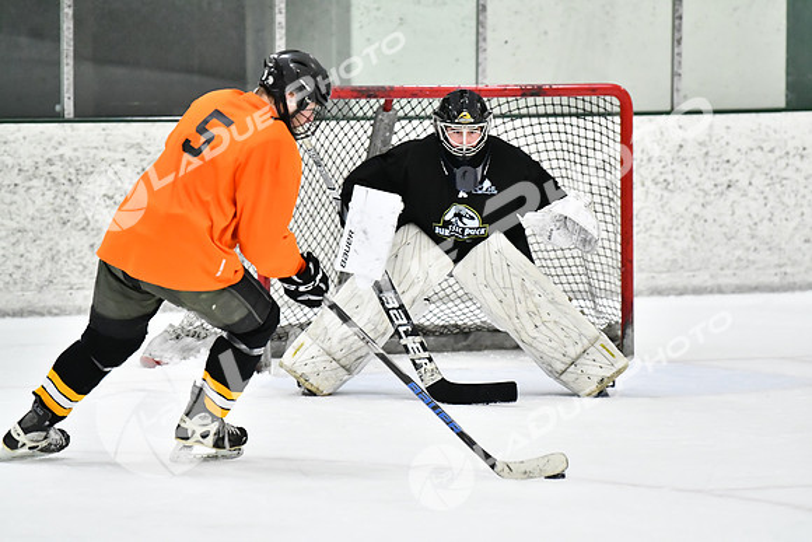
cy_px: 271
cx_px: 406
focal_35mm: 195
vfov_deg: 7.0
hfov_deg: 10.5
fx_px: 4399
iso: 5000
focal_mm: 130
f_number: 2.8
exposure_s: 1/1250
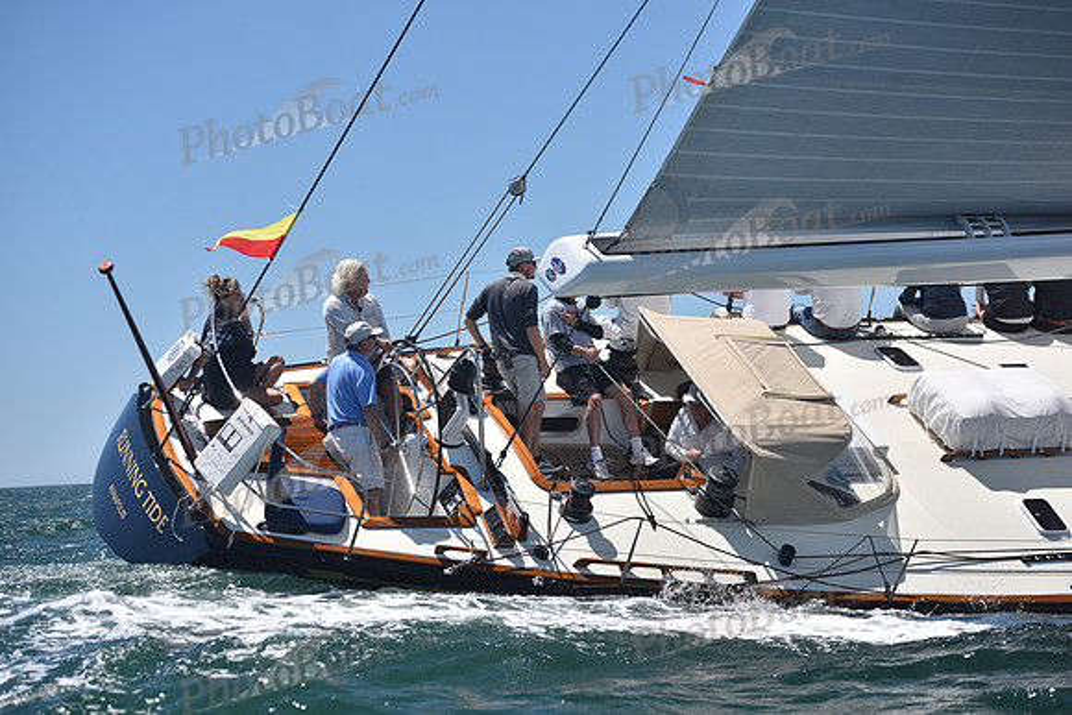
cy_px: 358
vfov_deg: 14.9
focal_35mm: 92
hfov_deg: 22.1
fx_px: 2740
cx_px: 536
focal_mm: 92
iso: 200
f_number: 4.5
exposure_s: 1/1000
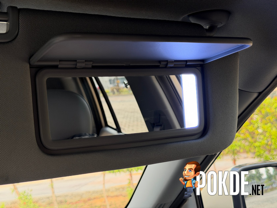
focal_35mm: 48
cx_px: 138
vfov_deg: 30.3
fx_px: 384
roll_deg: +7.3
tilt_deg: +5.4
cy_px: 104
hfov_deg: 39.7
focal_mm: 6.76
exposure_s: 1/60
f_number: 1.78
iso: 160
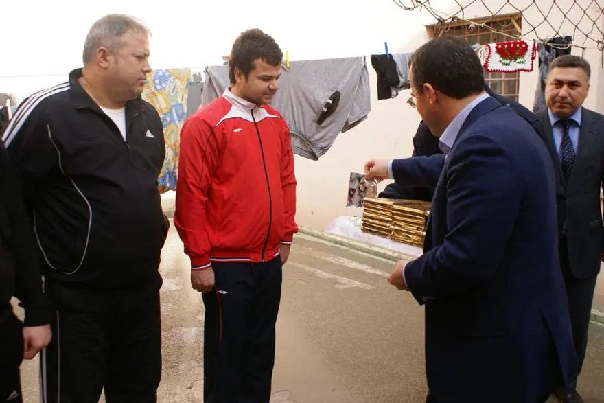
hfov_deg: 61.9
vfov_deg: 43.6
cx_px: 302
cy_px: 202
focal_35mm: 30
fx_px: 503
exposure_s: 1/160
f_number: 5
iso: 100
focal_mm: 20
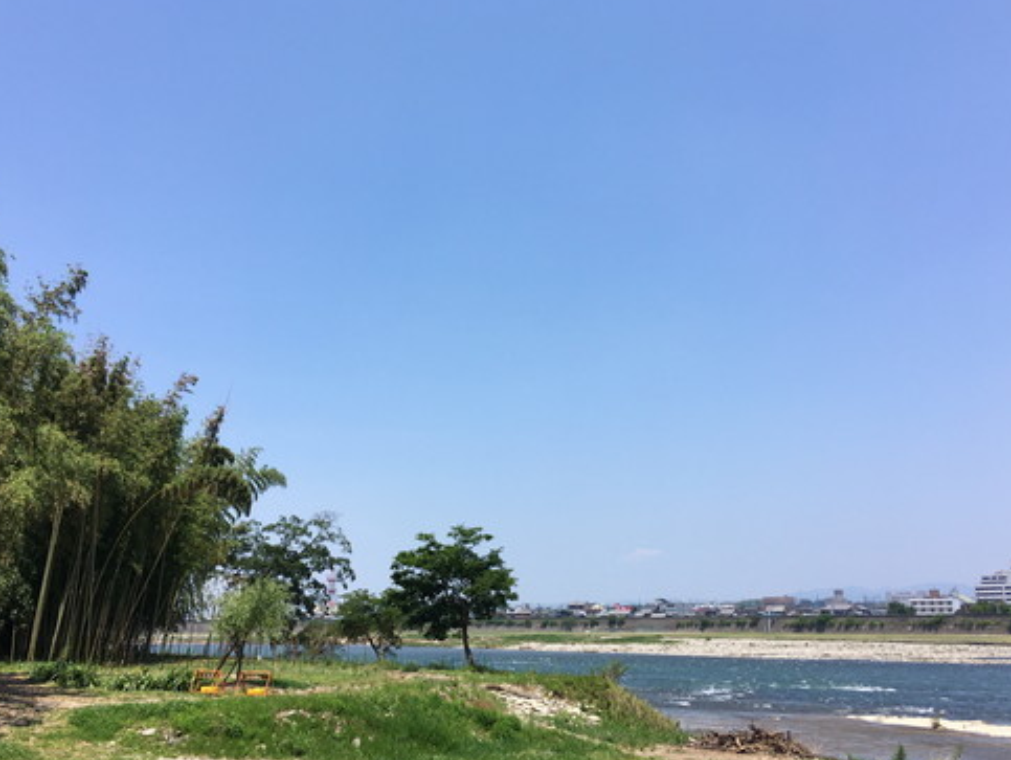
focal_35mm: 36
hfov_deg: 51.3
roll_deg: +0.4
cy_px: 421
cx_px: 494
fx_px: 1052
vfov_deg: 39.7
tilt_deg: +9.1
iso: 25
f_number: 2.2
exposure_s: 1/1637
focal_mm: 4.15
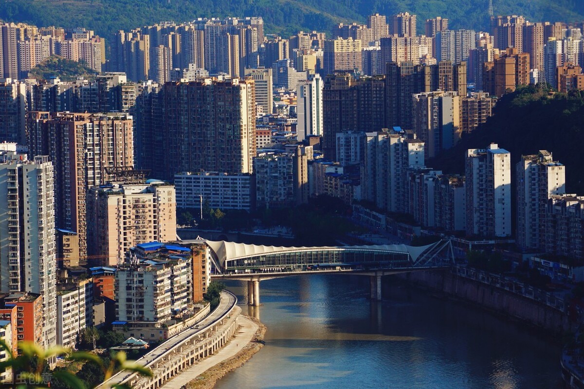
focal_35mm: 180
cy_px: 194
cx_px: 292
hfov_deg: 11.4
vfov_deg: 7.6
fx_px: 2919
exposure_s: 1/125
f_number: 11
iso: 100
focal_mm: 120
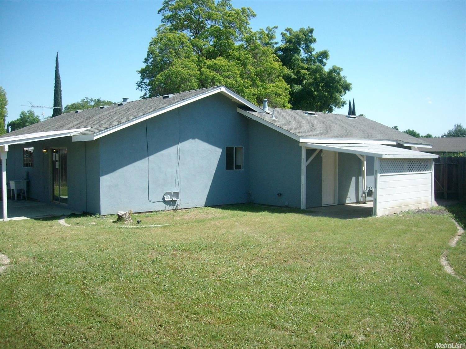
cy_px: 174
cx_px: 233
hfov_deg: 52.6
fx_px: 471
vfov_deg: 40.7
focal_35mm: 35
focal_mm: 5.8
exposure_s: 1/162
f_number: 7.2
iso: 80
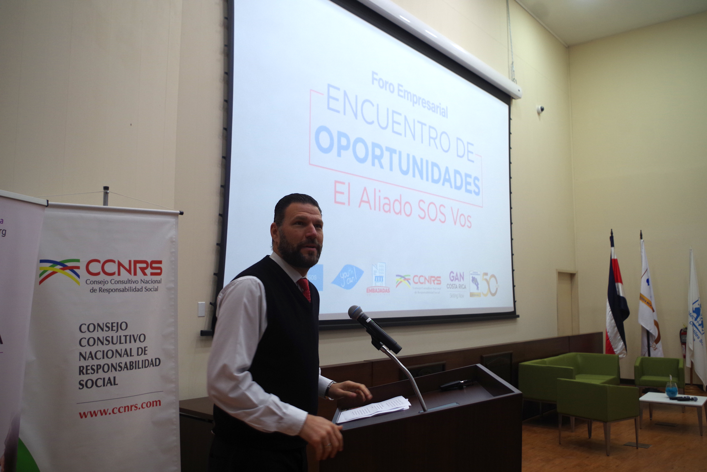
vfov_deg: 43.6
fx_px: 589
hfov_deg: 61.9
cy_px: 236
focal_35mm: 30
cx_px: 354
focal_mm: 20
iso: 400
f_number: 4
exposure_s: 1/60
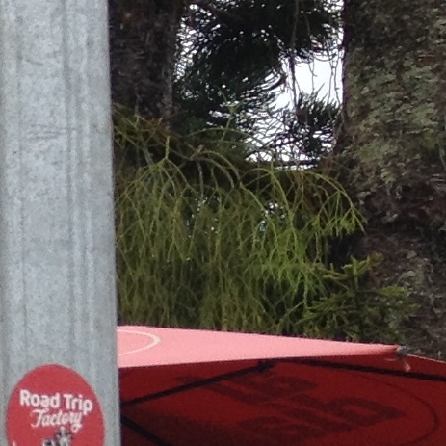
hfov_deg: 6.9
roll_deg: +1.5
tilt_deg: -0.4
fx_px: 3178
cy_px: 736
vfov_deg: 7.8
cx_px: -1037
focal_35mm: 218
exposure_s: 1/552
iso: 50
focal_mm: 4.28
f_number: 2.4
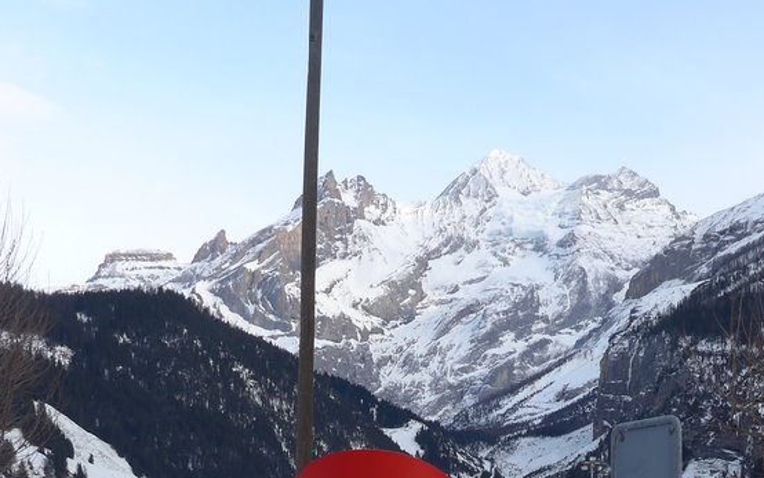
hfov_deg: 26.4
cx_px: 410
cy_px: 602
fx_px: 1625
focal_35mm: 78
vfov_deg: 16.0
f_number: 2.8
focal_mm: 7
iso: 80
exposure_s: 1/400
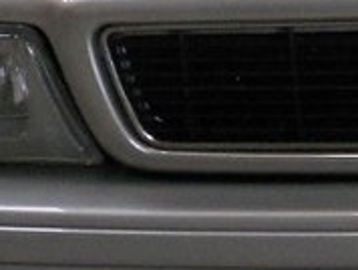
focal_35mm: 218
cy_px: 2
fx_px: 2258
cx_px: 497
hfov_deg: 8.9
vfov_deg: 6.8
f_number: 3.9
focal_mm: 6.9
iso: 400
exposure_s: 1/60
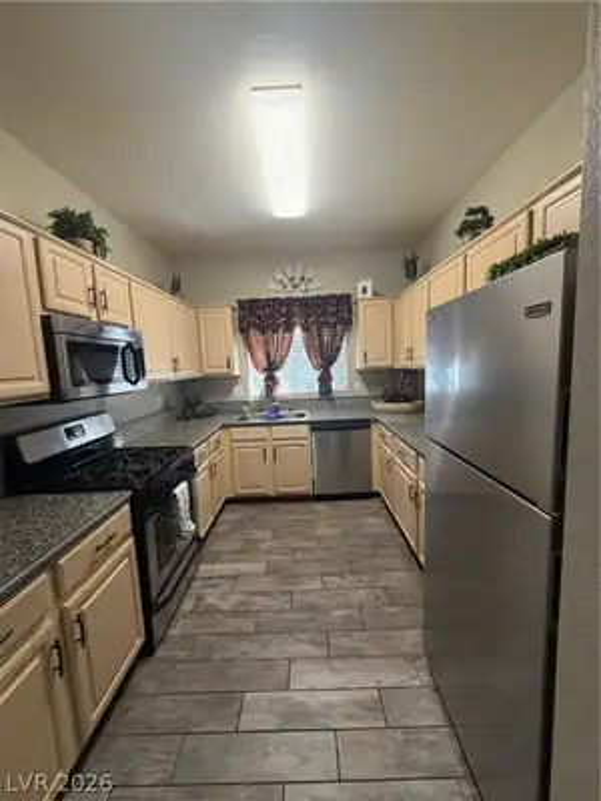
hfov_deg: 85.7
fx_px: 324
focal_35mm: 14
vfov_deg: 102.1
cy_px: 400
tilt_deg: -6.8
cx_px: 300
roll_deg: +2.7
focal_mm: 2.22
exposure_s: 1/60
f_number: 2.2
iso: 200
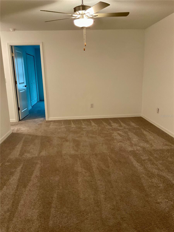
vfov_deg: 61.7
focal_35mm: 29
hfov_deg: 48.2
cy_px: 116
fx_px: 194
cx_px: 87
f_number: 1.8
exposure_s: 1/60
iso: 160
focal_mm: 3
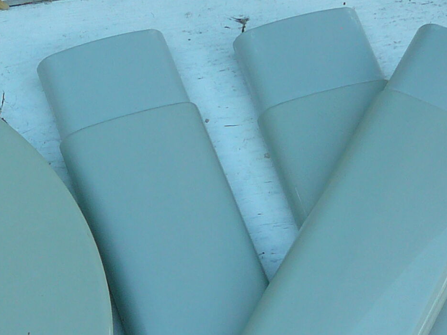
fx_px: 1240
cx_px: 42
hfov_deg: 20.0
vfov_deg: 15.0
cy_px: 377
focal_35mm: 96
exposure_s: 1/125
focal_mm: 5.2
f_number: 2.8
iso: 80
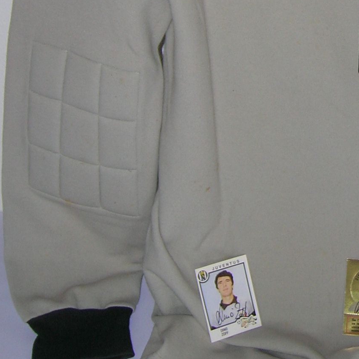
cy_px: -64
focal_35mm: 92
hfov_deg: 18.4
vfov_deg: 18.0
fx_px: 1079
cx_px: 362
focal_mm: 5.7
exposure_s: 1/60.1
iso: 50
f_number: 2.9
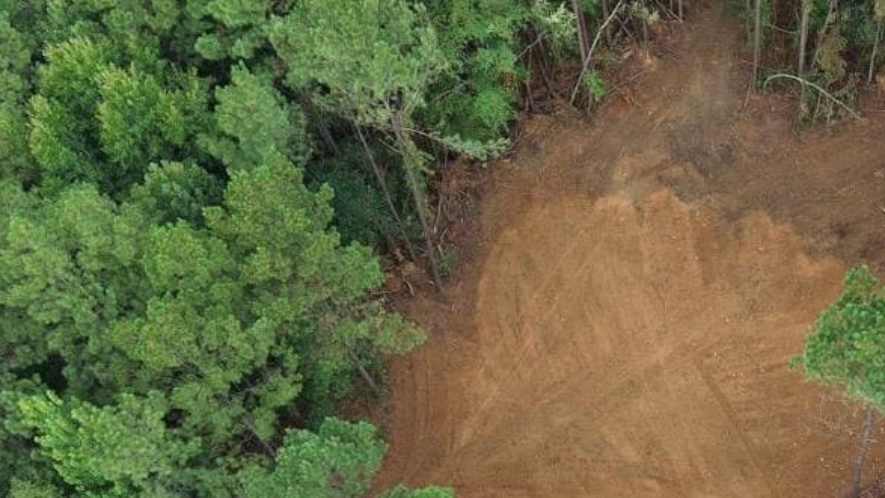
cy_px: 506
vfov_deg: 20.4
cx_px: 739
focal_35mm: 57
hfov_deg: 35.2
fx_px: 1337
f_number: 1.8
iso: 100
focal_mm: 8.7
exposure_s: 1/400
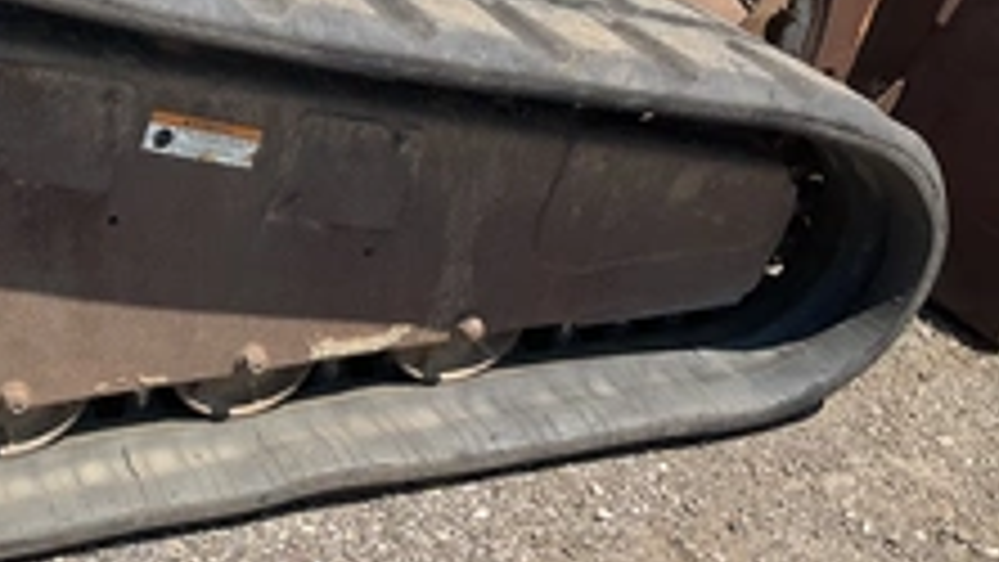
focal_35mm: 57
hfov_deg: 35.2
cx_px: 171
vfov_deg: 21.1
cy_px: 279
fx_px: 1510
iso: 25
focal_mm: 3
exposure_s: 1/1195
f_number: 1.8
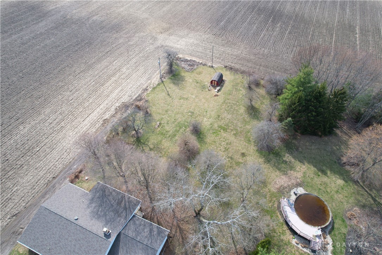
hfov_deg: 78.6
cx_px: 191
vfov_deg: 57.2
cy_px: 128
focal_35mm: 22
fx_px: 233
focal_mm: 8.38
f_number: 2.8
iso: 100
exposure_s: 1/640
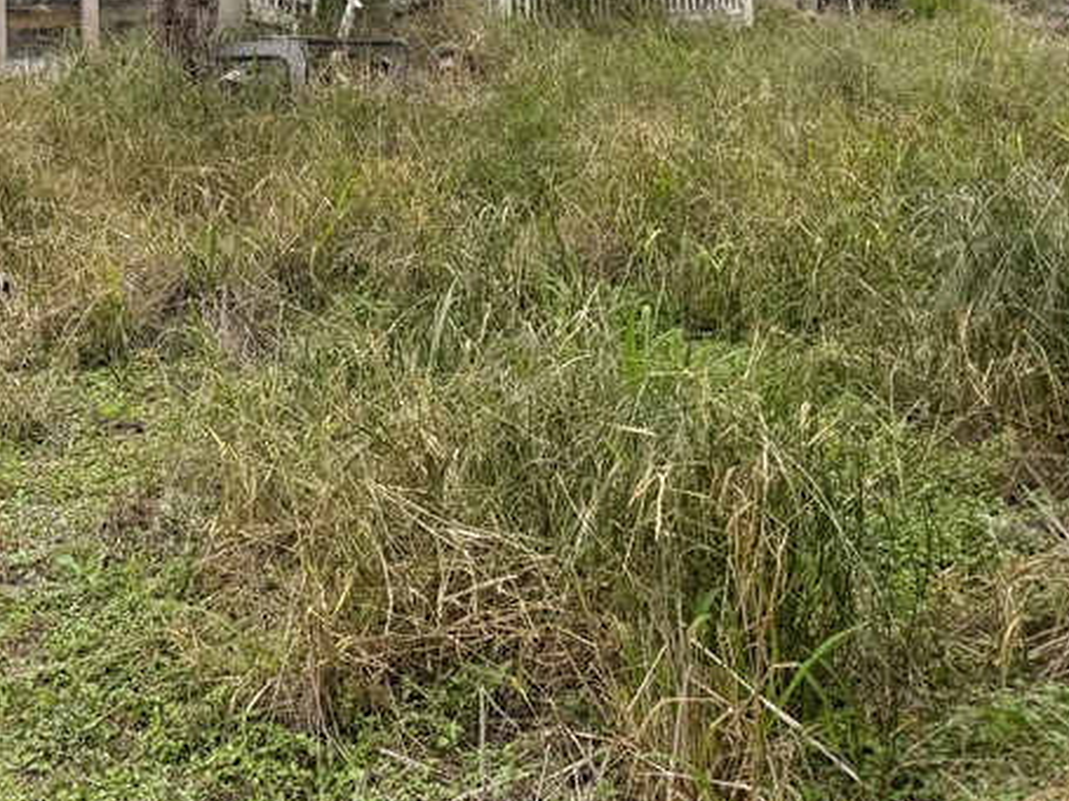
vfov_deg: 25.2
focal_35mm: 54
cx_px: 33
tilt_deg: -2.9
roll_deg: +0.2
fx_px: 1667
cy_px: -66
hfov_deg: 33.0
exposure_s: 1/689
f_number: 1.78
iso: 80
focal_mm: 6.76
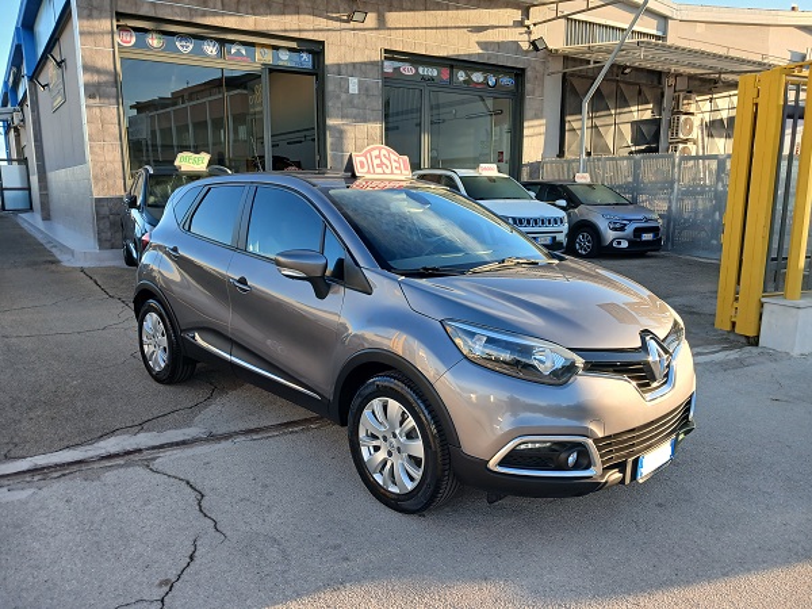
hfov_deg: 65.3
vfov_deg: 51.4
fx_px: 633
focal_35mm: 27
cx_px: 406
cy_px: 304
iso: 25
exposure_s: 1/100
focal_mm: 3.98
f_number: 1.8
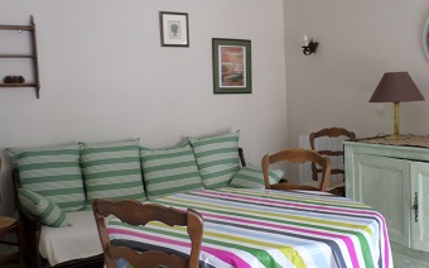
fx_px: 456
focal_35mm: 39
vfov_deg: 32.7
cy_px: 140
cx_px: 271
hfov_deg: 49.9
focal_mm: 4.5
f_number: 2.5
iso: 100
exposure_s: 1/30
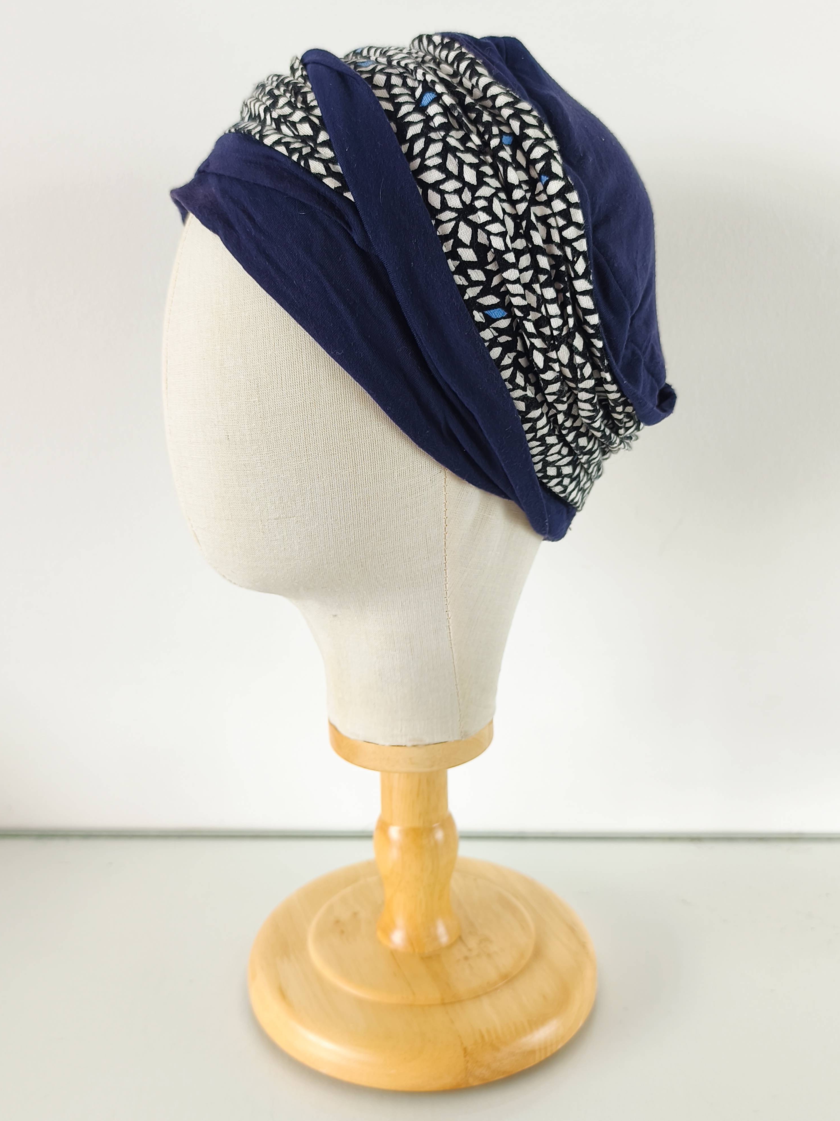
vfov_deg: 55.4
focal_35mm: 33
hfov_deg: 42.9
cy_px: 553
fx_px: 1068
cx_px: 412
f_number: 1.65
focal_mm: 6.14
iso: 50
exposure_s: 1/40
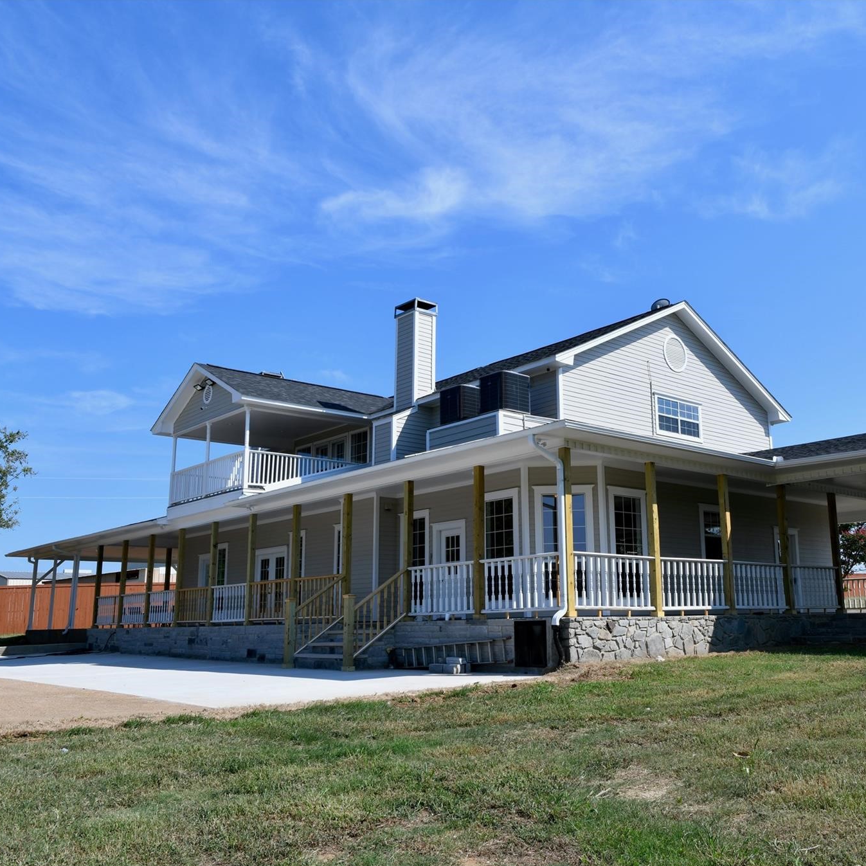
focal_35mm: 31
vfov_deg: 52.5
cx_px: 528
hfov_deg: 52.1
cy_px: 437
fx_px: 877
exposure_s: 1/100
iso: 100
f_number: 16
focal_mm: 24
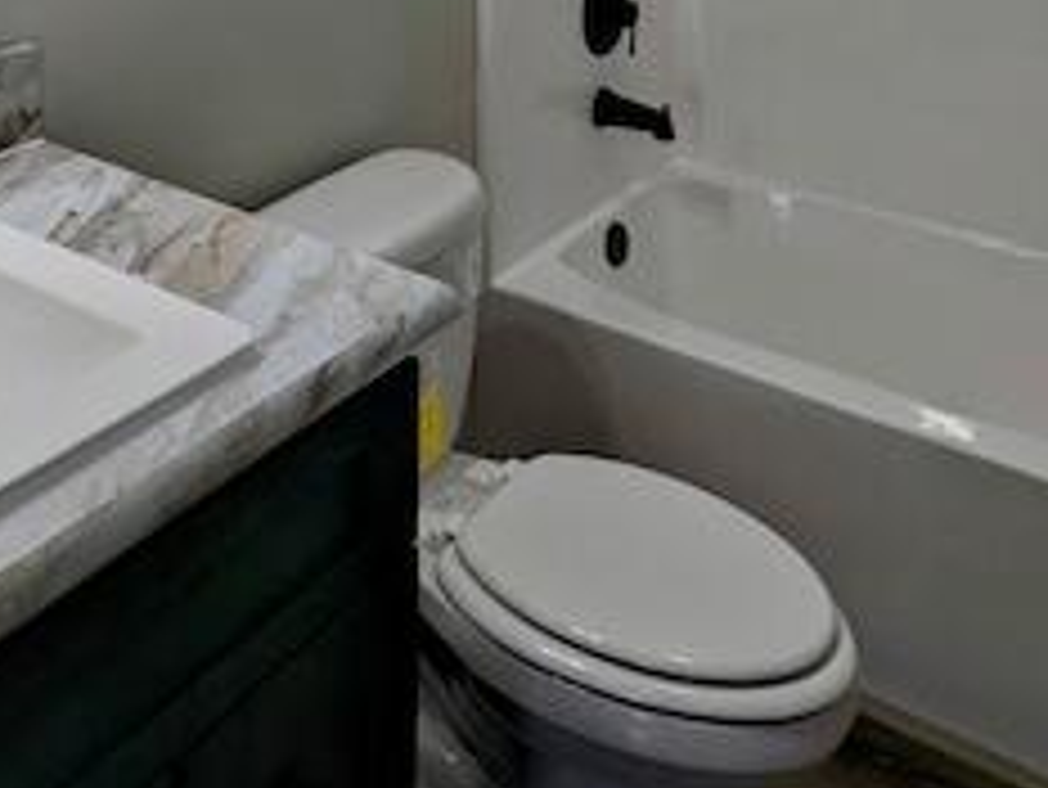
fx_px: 1333
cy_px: -288
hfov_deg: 42.2
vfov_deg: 26.7
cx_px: 333
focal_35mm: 44
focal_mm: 2.35
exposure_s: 1/149
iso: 54
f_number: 2.2
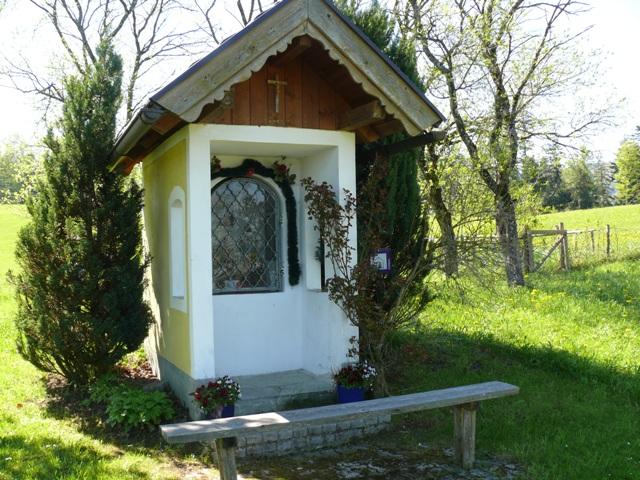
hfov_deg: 52.6
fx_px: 647
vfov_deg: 40.7
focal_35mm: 35
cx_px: 320
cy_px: 240
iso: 100
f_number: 4
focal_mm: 7.4
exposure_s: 1/160
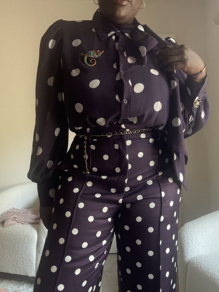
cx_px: 110
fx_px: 253
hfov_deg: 46.8
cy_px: 146
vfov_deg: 60.0
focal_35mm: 30
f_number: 1.9
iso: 400
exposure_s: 1/36
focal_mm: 2.69
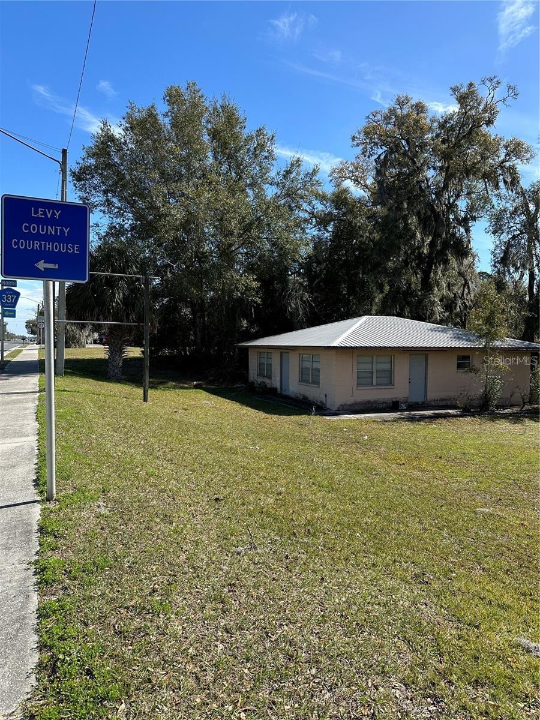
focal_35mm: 24
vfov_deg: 71.6
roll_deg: -1.4
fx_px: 499
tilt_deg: -1.4
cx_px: 270
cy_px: 360
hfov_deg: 56.8
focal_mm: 6.86
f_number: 1.78
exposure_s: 1/2882
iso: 80
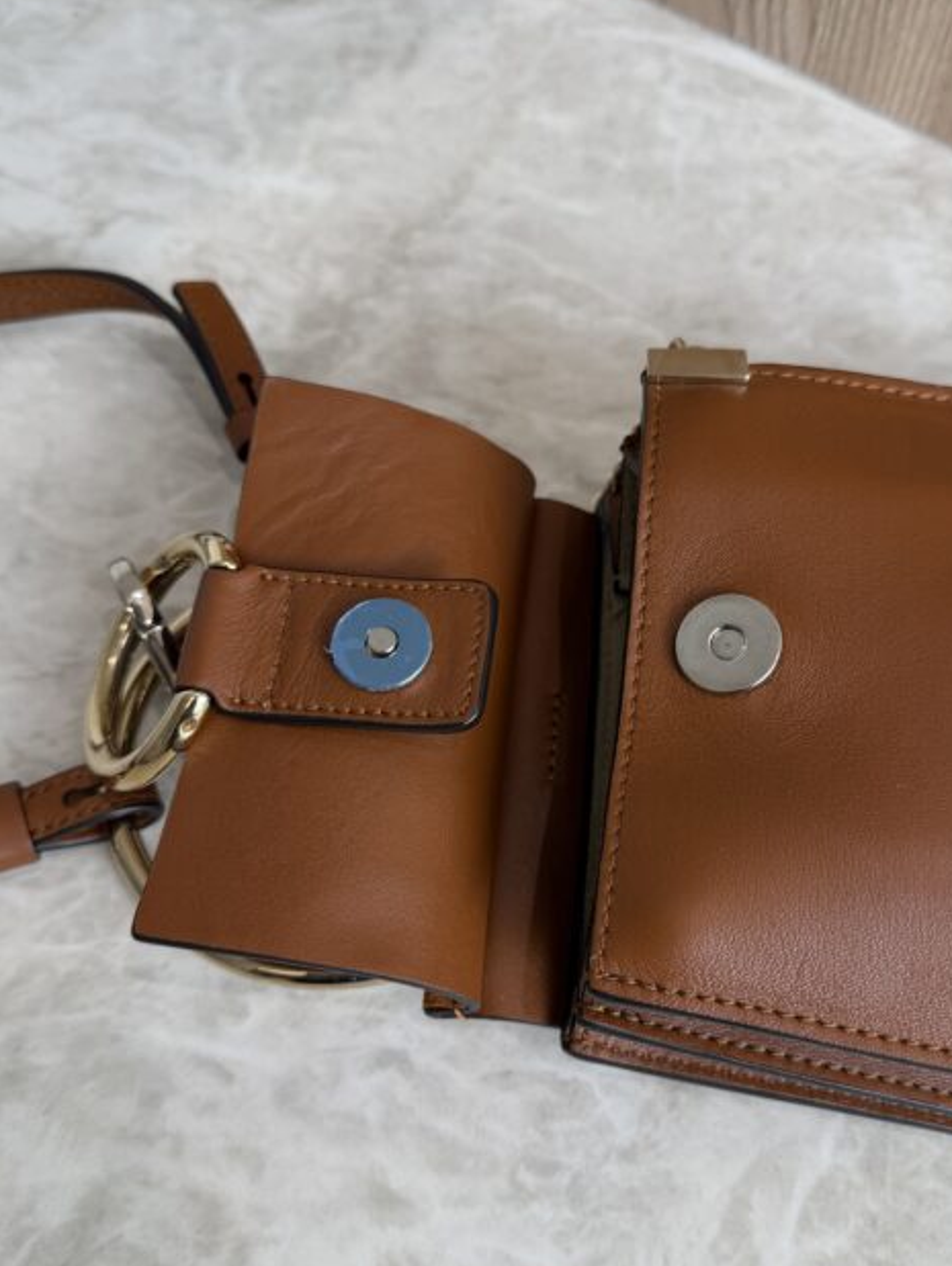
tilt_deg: -62.0
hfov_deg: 45.4
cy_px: 697
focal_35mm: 31
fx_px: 1136
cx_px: 512
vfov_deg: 58.2
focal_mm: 6.76
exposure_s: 1/120
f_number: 1.78
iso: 125
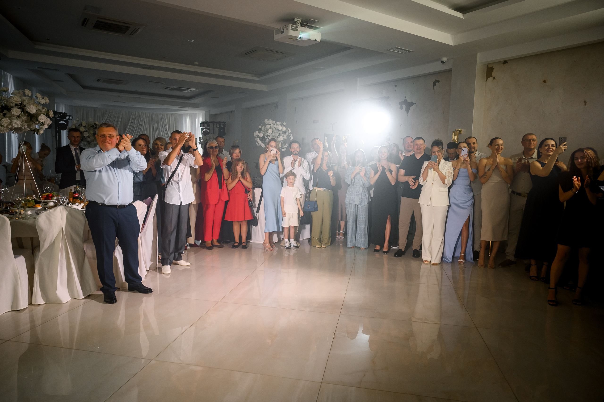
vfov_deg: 53.1
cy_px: 201
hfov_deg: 73.8
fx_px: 403
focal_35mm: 24
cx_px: 302
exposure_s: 1/250
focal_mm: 24
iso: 1250
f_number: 3.5
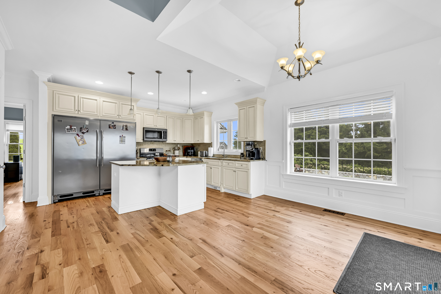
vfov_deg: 81.2
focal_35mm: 14
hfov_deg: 104.3
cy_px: 147
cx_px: 220
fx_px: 171
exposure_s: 1/320
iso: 320
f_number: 8
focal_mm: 14
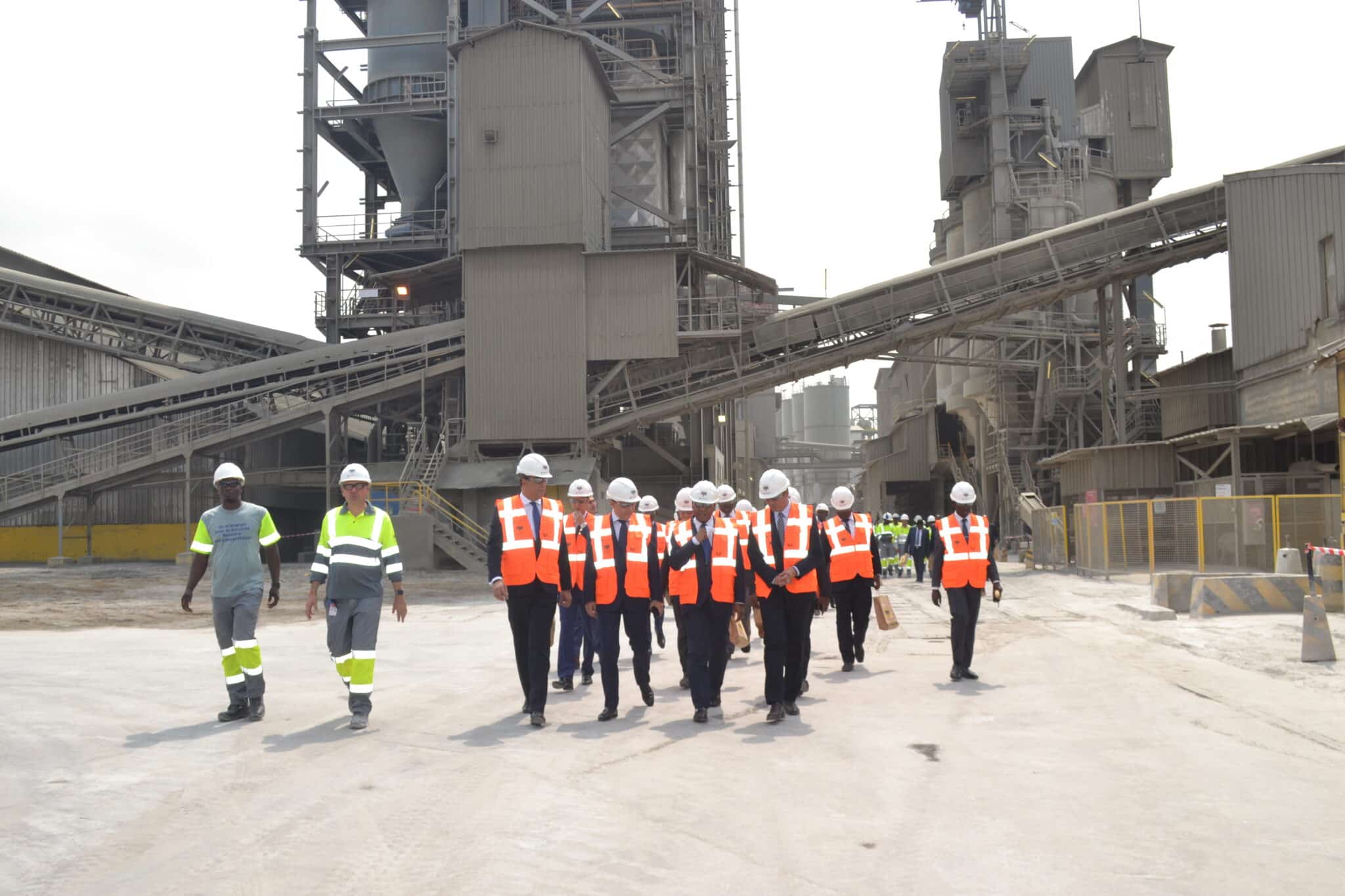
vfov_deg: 43.6
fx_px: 1121
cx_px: 672
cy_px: 448
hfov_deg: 61.9
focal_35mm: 30
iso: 100
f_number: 8
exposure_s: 1/200
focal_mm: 20
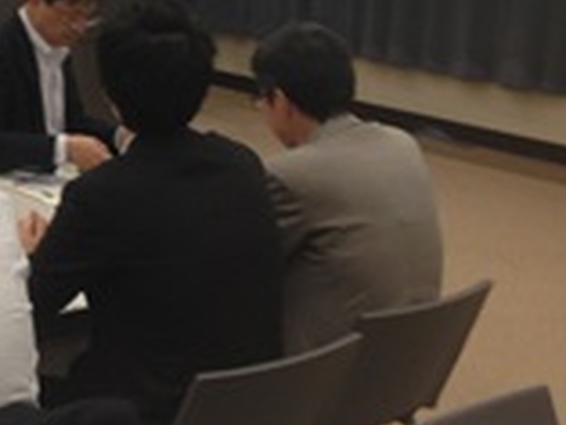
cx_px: -87
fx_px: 1538
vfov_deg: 15.6
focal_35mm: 94
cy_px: 83
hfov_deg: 19.8
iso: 50
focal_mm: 4.13
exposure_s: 1/40
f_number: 2.4
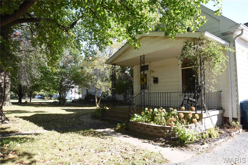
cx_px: 124
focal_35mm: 24
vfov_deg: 53.1
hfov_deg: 73.8
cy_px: 82
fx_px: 165
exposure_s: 1/400
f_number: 10
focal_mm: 24
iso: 2000
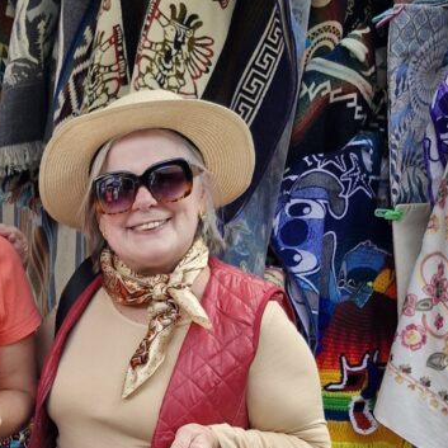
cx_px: -81
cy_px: 294
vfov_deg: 28.9
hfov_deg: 26.1
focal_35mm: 59
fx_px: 864
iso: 50
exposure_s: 1/200
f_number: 1.8
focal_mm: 5.54
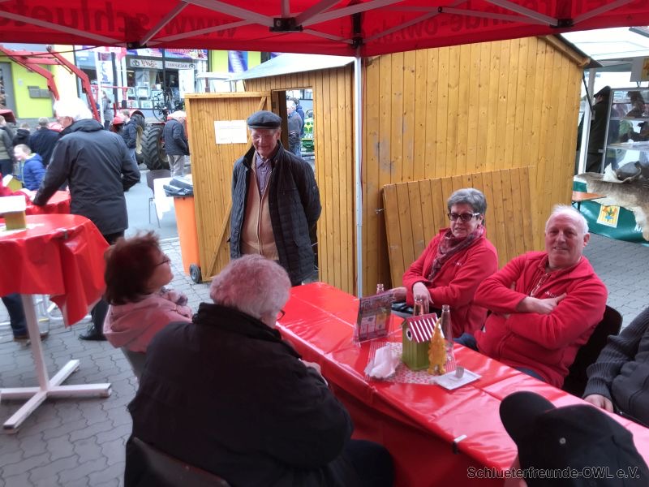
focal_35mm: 28
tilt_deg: -16.5
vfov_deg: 49.7
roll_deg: -1.5
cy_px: 244
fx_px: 525
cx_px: 324
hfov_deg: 63.4
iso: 25
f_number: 1.8
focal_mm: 3.99
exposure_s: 1/50
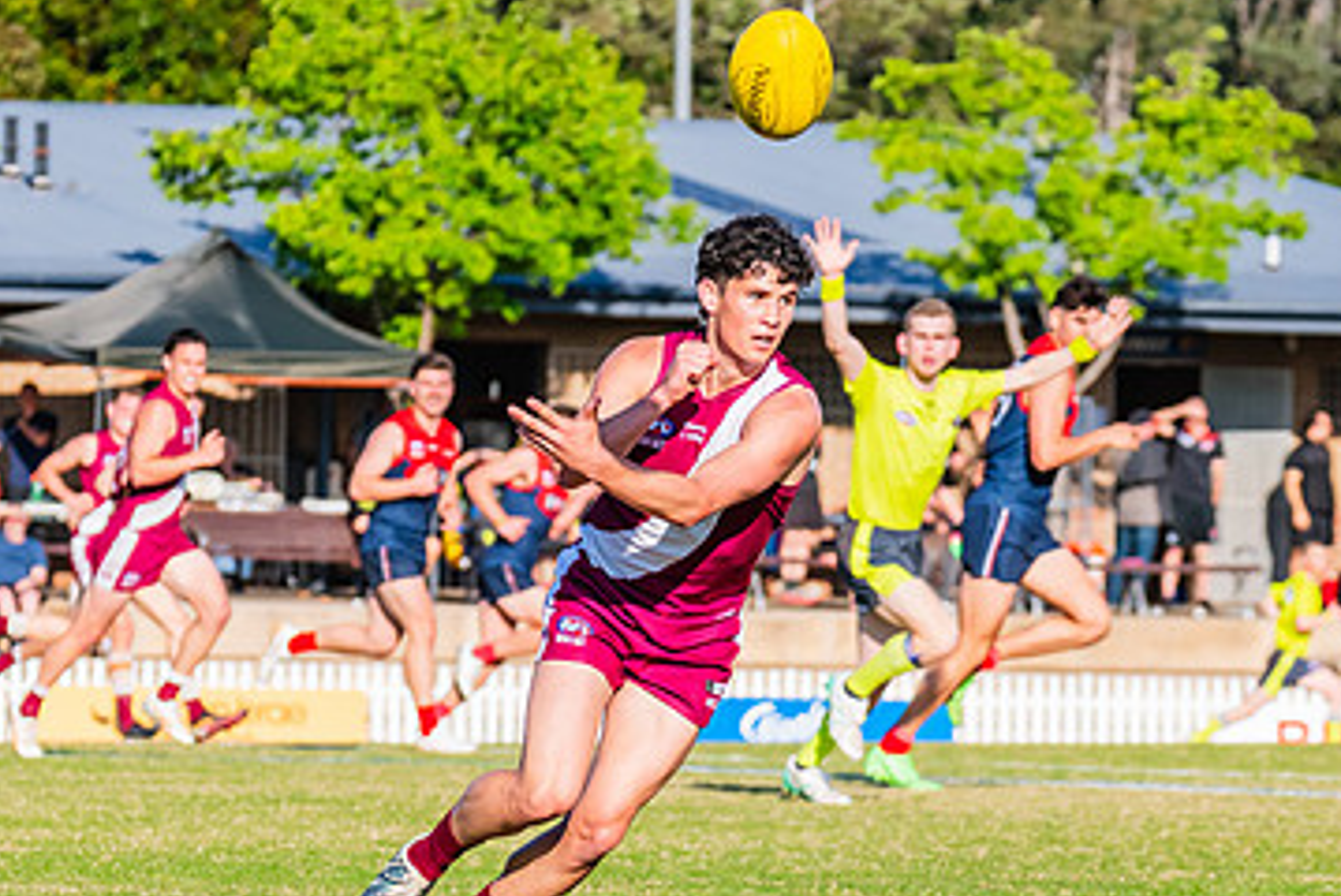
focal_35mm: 478
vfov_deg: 2.9
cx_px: 702
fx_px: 17819
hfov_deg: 4.3
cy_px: 703
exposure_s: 1/1250
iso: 800
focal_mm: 240
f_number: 10
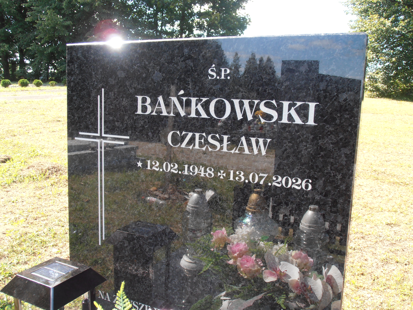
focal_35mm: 37
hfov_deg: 50.1
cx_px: 206
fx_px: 441
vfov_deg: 38.7
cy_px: 155
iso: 80
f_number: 3.9
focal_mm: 6.61
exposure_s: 1/160
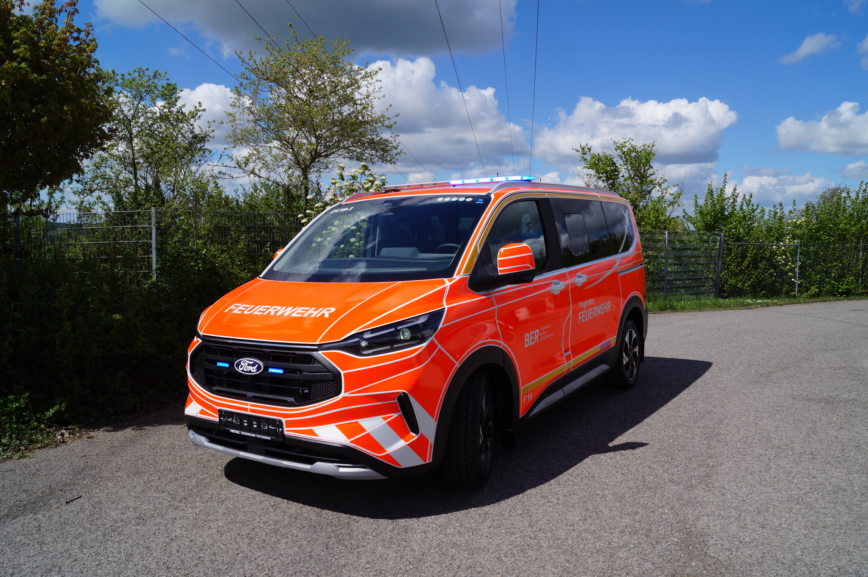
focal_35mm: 27
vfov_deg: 47.9
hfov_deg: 67.4
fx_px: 651
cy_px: 288
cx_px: 434
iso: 100
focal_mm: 18
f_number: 10
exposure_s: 1/400
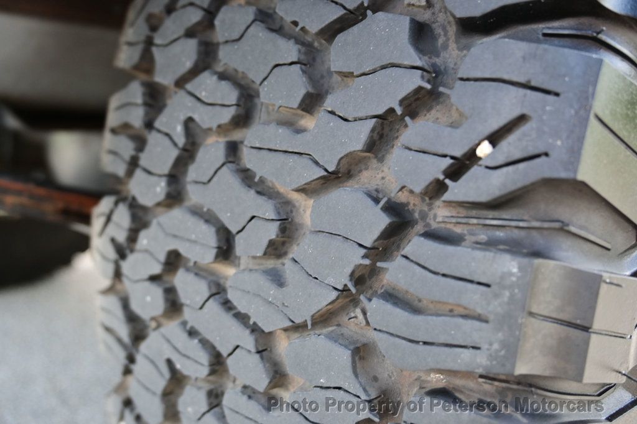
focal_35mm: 34
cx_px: 318
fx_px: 597
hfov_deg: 56.2
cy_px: 212
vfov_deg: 39.1
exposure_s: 1/40
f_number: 4
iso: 200
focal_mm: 22.5
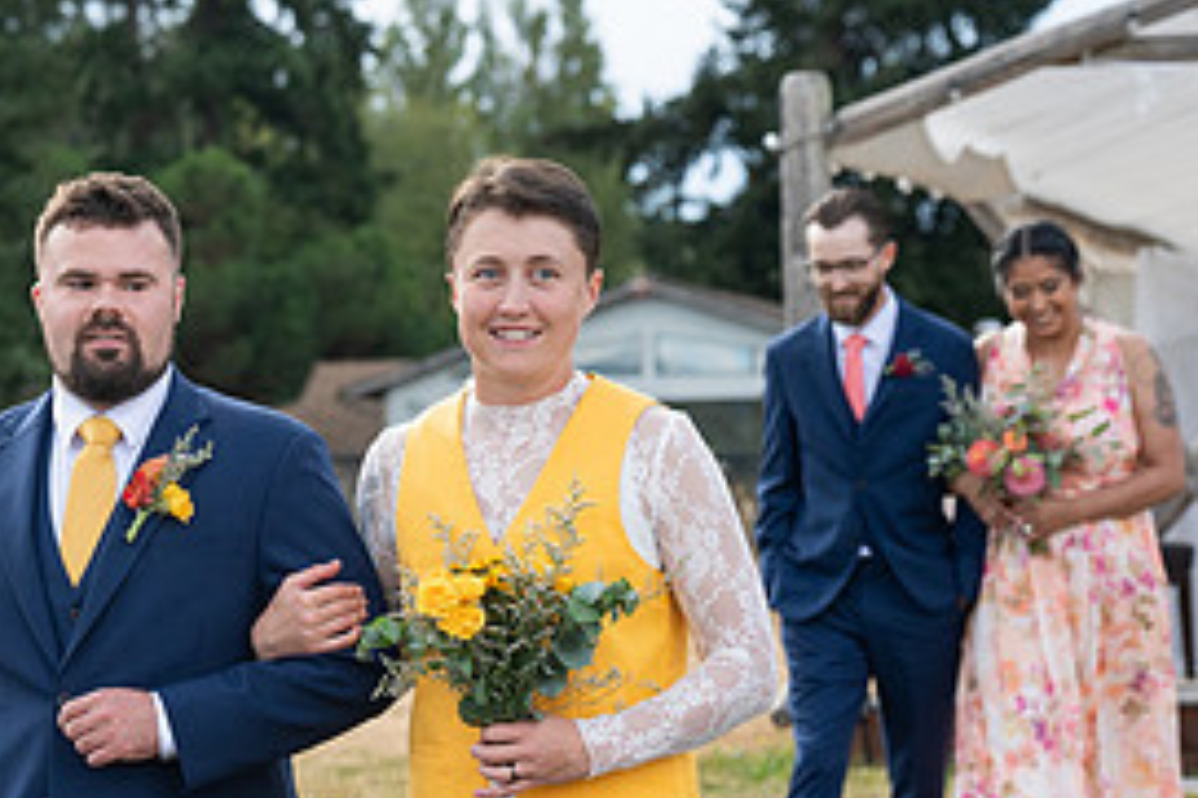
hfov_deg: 11.8
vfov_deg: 7.9
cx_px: 66
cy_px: 765
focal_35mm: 173
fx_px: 5753
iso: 400
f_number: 4.5
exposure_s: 1/800
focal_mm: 81
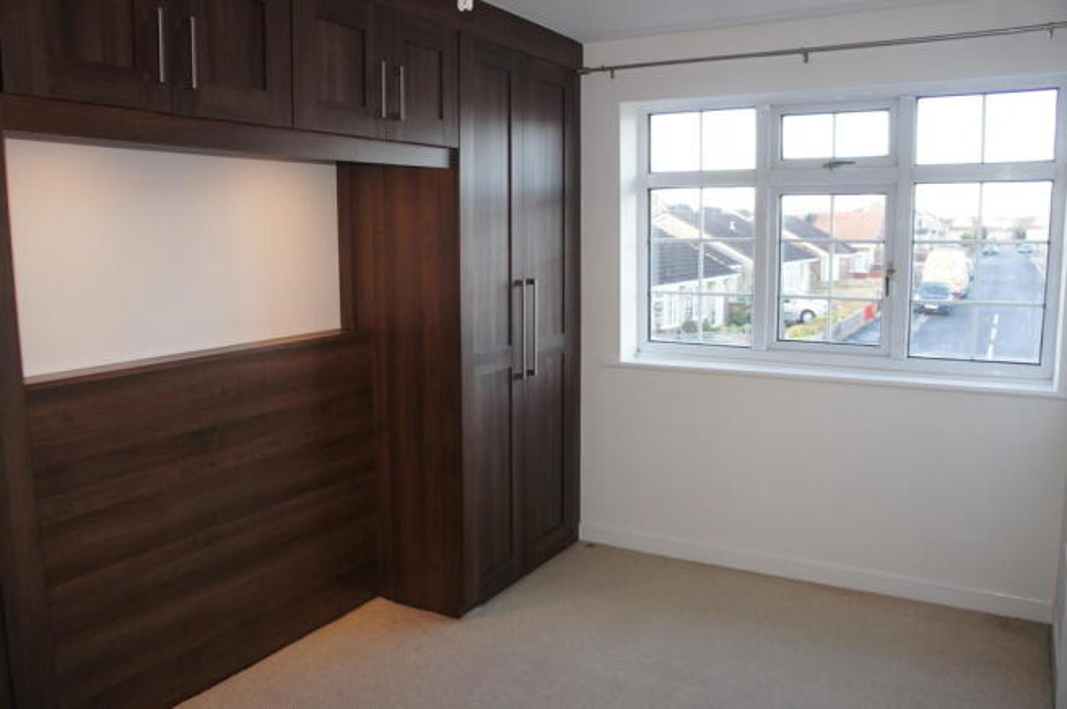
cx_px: 534
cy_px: 354
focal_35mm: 27
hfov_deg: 67.4
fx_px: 799
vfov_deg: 47.8
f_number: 3.5
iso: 200
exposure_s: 1/60
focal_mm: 18
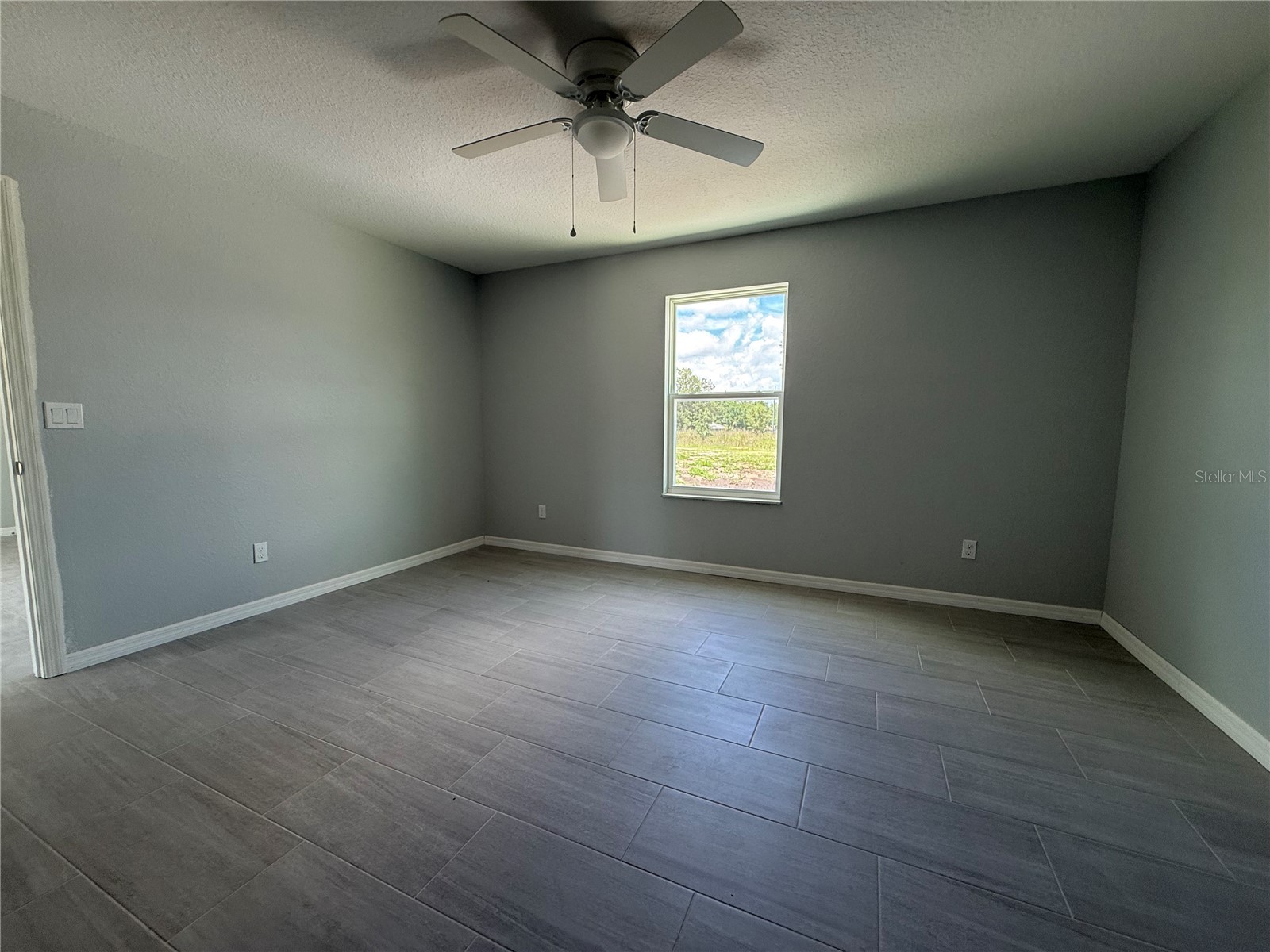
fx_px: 514
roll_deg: +0.1
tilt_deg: -5.2
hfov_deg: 102.1
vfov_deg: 85.7
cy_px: 476
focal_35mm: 14
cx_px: 635
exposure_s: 1/99
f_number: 2.2
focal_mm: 2.22
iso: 80
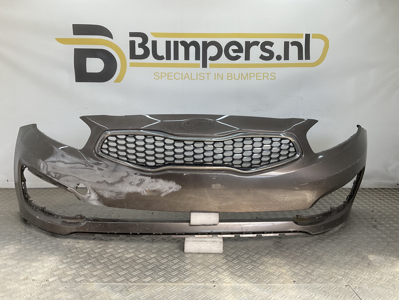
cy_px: 150
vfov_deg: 48.2
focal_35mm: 29
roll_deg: -1.8
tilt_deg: -9.4
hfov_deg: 61.7
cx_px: 200
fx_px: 334
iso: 16
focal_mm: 3
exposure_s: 1/274
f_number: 1.8
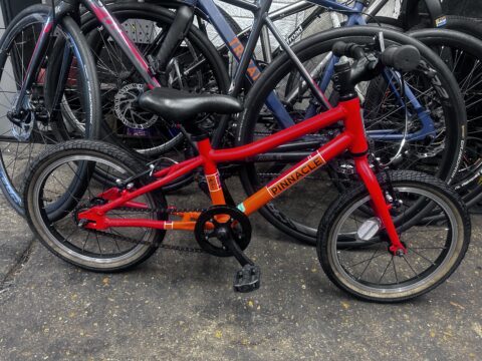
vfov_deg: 53.1
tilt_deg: -28.3
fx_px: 362
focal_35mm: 26
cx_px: 241
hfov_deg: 67.3
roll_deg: -3.8
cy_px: 180
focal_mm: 5.7
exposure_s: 1/50
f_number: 1.5
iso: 125
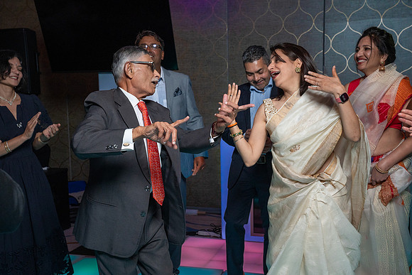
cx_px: 210
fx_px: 512
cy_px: 142
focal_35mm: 45
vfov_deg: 30.0
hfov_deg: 43.8
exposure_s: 1/200
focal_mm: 42
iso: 2000
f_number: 5.6
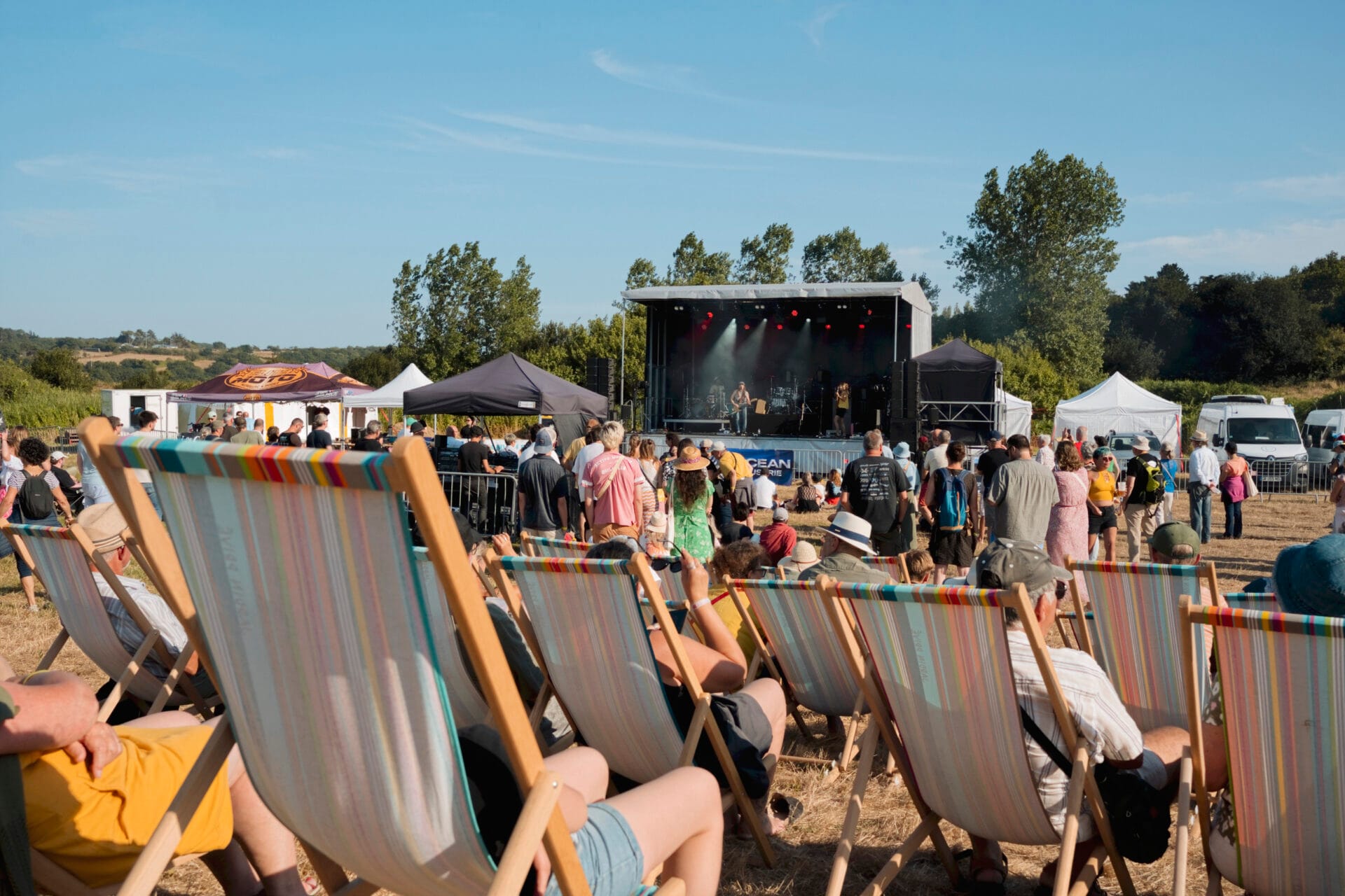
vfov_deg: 39.9
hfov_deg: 57.1
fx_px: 1237
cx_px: 672
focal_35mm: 33
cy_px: 448
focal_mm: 33.1
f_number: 7.1
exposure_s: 1/400
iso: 100
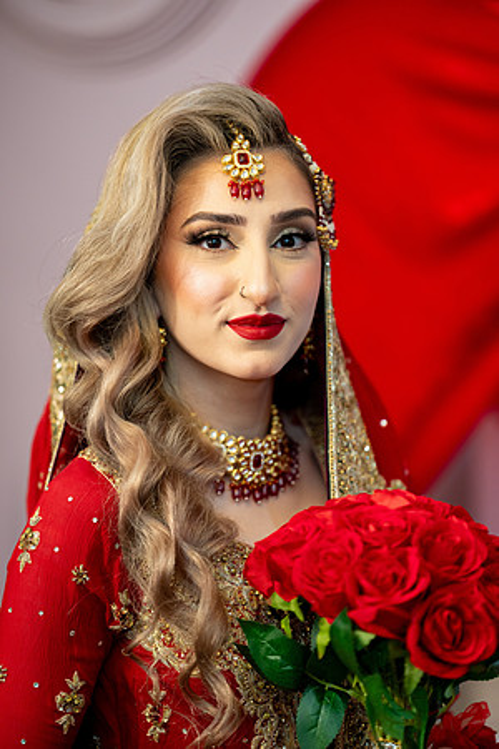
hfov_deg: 9.1
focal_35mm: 150
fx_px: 3119
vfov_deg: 13.7
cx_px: 250
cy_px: 374
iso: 1000
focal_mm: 150
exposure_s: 1/200
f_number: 2
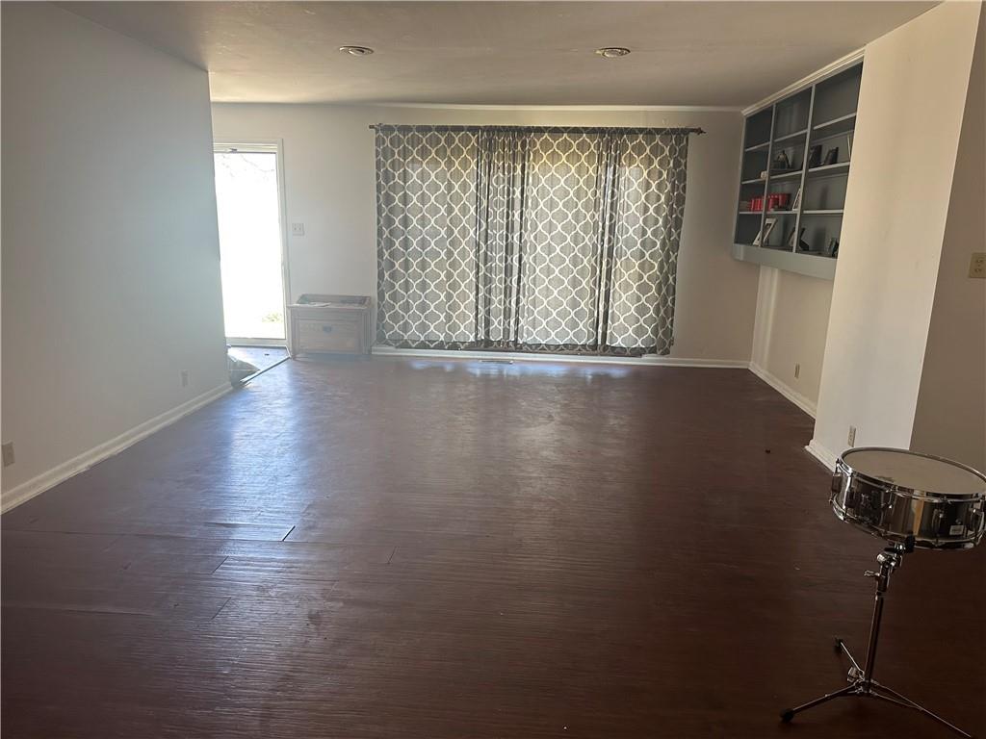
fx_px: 684
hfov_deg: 71.6
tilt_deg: -11.9
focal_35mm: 24
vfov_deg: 56.8
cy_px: 370
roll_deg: -1.8
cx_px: 493
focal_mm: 6.86
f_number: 1.78
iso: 125
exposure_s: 1/120
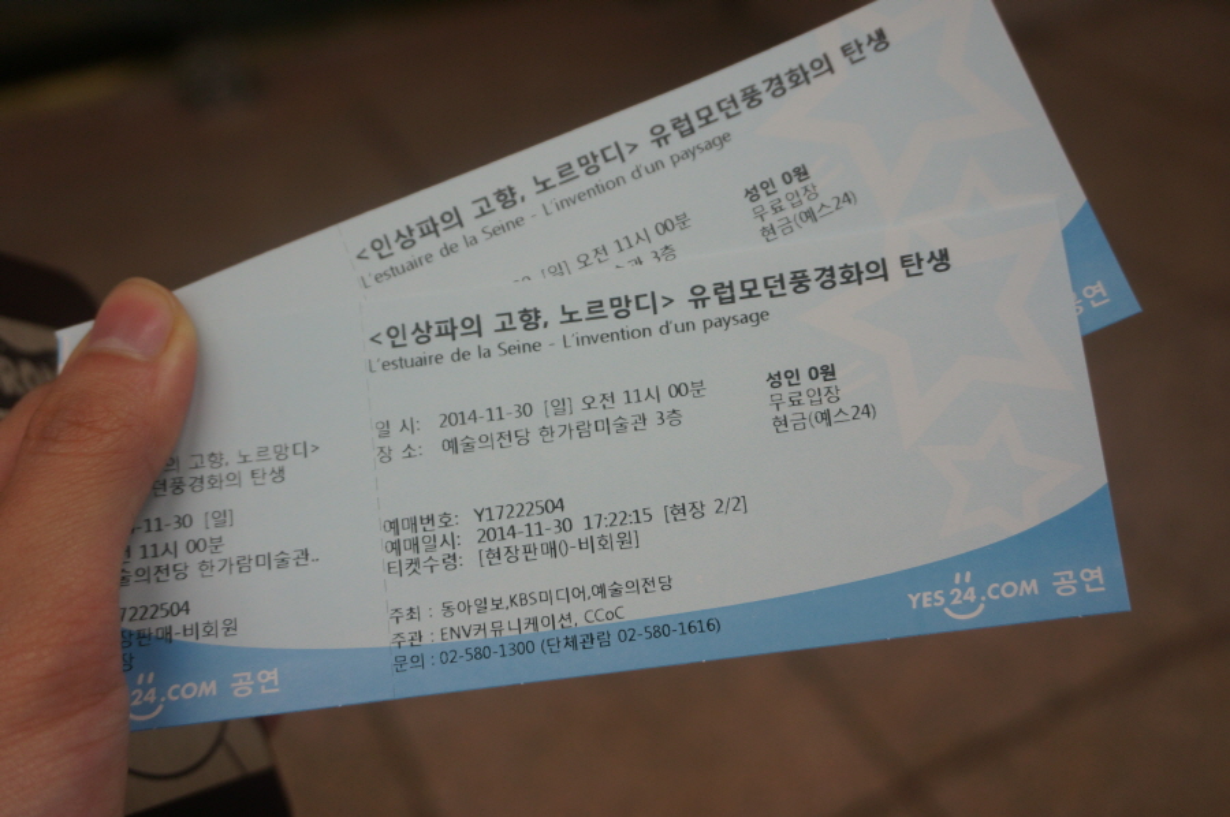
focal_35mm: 34
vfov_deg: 38.3
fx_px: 1177
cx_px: 615
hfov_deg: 55.2
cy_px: 408
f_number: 4.5
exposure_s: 1/60
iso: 320
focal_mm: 23
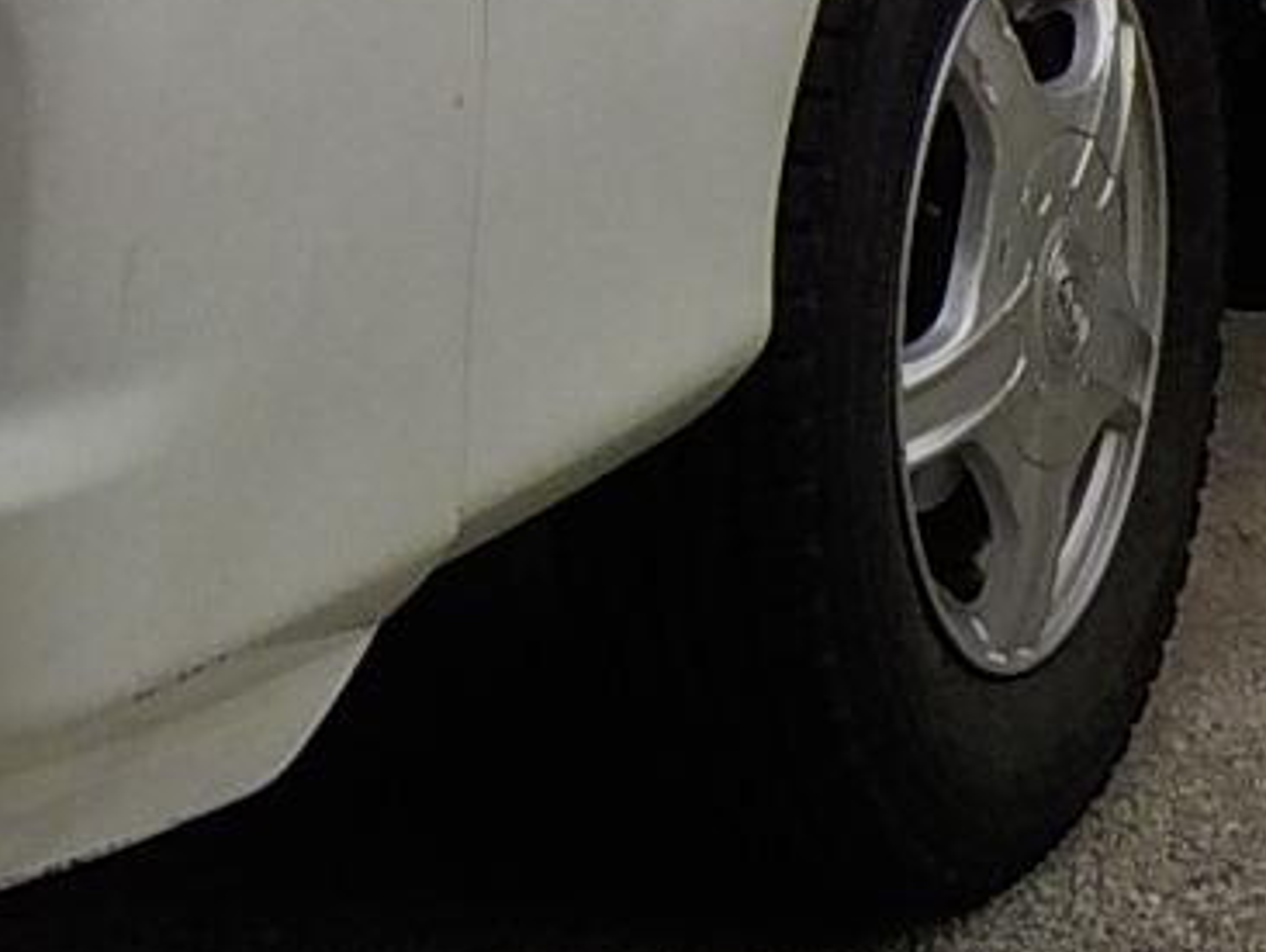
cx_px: 48
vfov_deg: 10.5
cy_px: -910
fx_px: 4794
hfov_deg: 14.8
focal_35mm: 131
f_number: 3.3
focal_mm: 4.1
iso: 125
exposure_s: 1/800
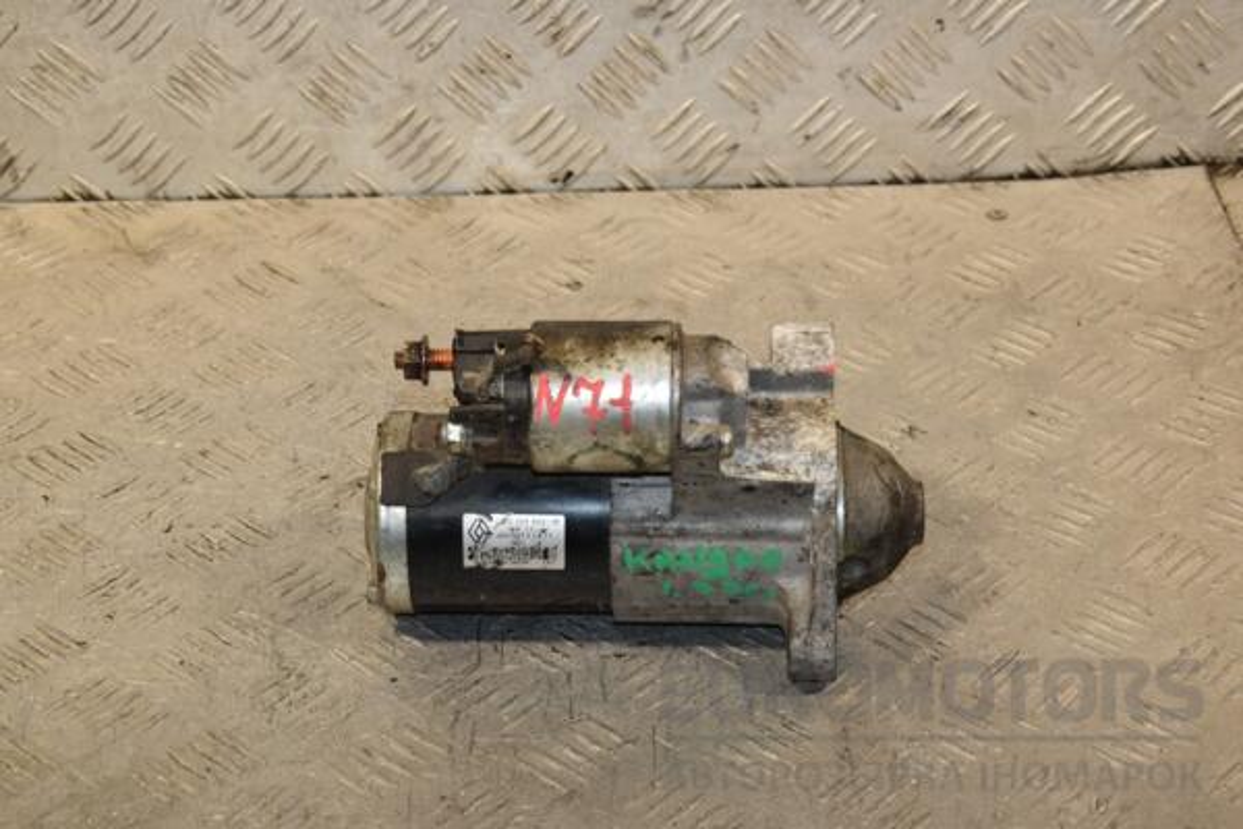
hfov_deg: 26.0
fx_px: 2693
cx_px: 622
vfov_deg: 17.5
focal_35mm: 78
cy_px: 414
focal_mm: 52
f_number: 8
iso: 800
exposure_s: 1/200
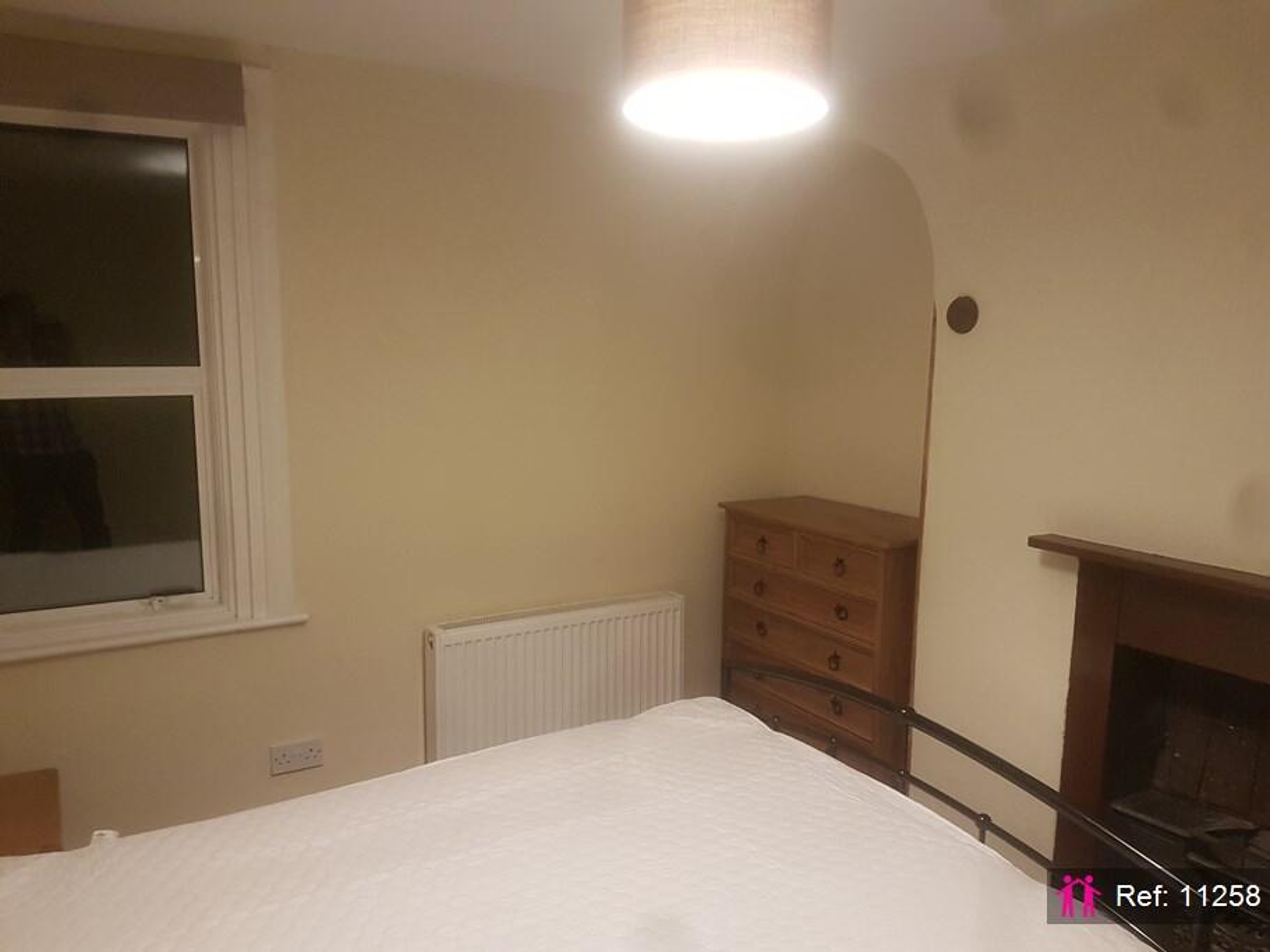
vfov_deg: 53.1
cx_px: 635
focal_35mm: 26
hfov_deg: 67.3
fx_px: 954
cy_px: 476
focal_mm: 4.2
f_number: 1.7
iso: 200
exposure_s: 1/25
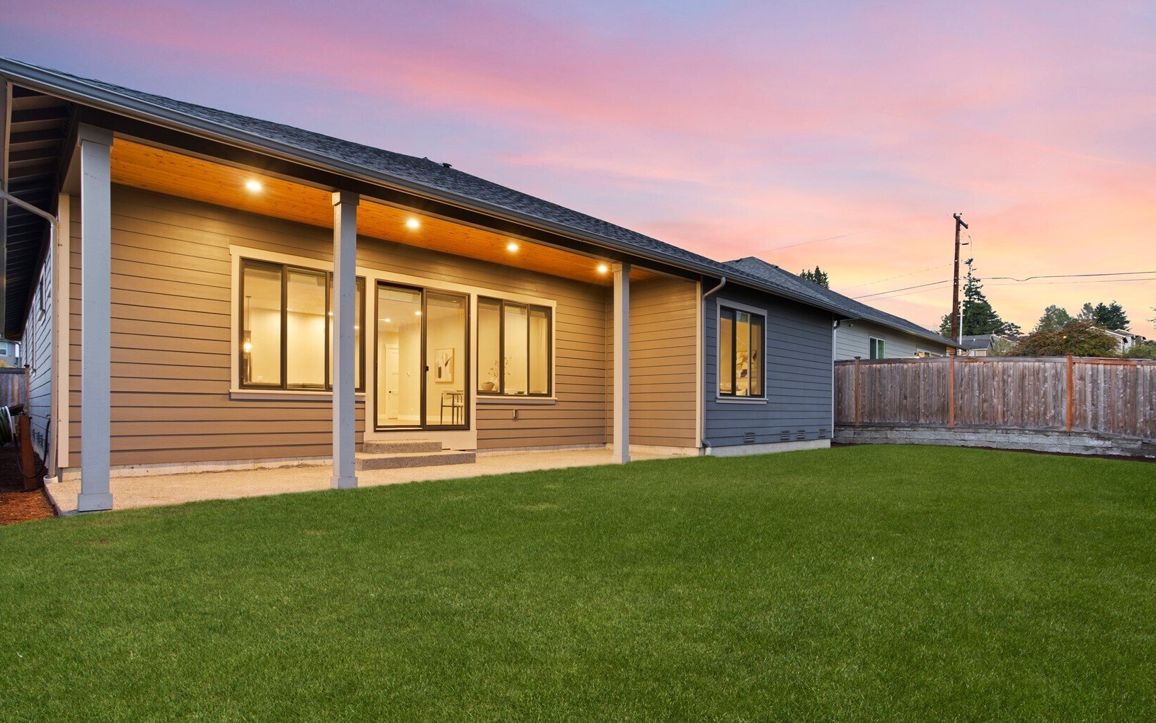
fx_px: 567
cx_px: 593
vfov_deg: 64.9
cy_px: 388
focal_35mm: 18
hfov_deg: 91.1
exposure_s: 2
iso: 640
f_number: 9
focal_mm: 17
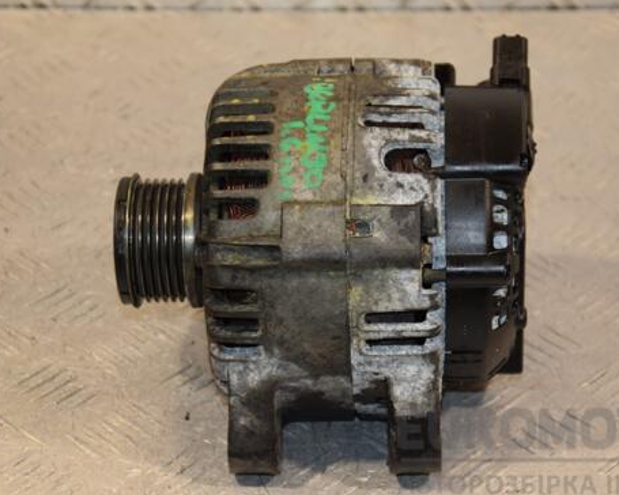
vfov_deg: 13.4
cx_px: 371
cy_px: 248
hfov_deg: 16.7
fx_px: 2107
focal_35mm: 115
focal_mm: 62
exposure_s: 1/160
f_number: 5.3
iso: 800
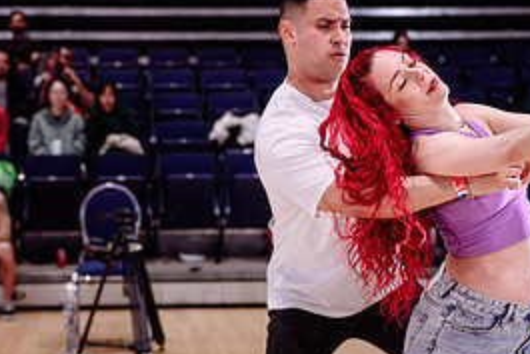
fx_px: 1281
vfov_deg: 15.7
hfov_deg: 23.3
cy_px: 251
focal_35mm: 87
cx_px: 188
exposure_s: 1/320
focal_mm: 35
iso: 1600
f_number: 2
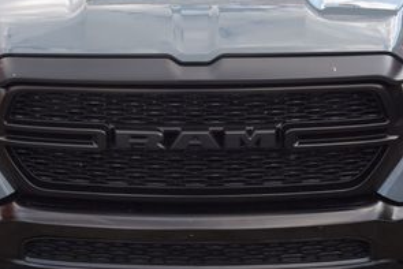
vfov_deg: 20.9
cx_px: 164
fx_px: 728
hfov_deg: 30.9
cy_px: 100
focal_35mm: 65
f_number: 5.6
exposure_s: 1/80
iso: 100
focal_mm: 20
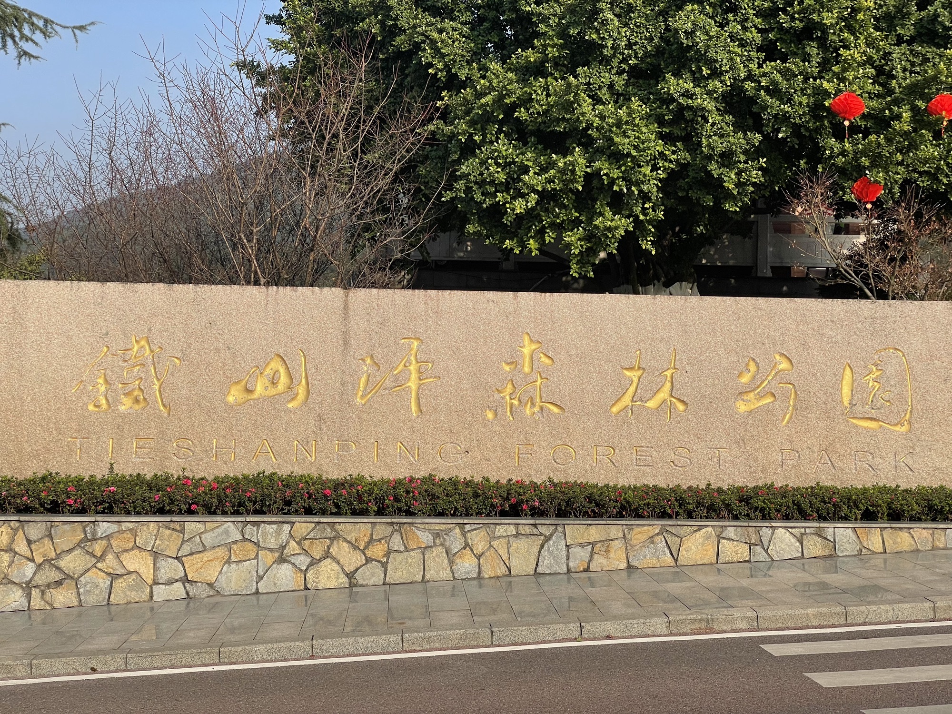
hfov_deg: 36.8
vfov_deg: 28.0
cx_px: 476
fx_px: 1430
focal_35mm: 52
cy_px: 357
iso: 25
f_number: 2
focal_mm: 6
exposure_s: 1/1776
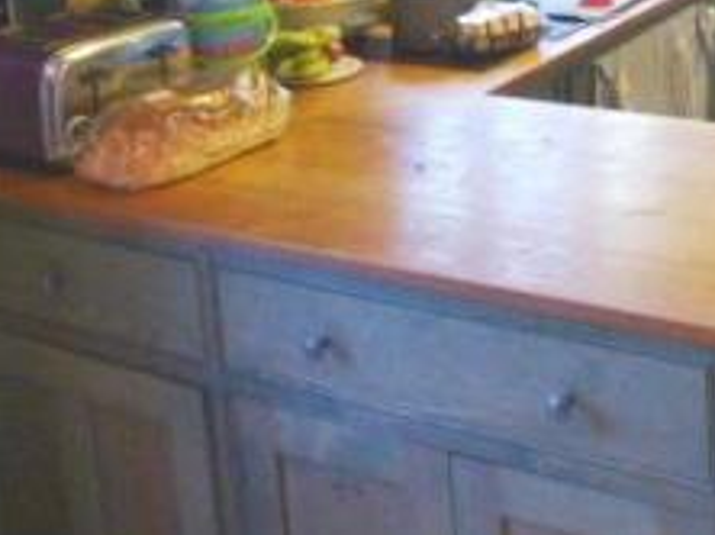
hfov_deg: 28.9
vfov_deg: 21.1
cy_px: -160
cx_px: 704
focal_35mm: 63
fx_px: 1300
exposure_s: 1/6
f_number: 3.3
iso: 400
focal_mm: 4.3
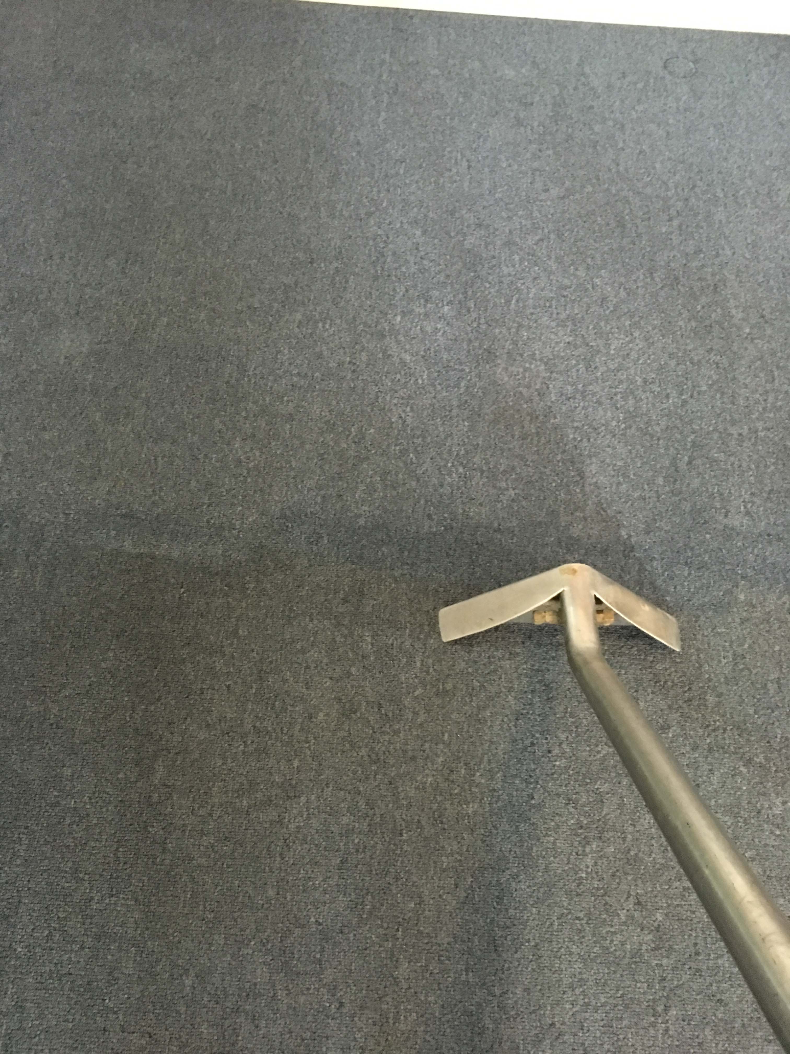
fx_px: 882
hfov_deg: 48.2
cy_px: 527
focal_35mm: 29
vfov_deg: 61.7
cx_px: 395
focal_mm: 4.15
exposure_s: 1/17
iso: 320
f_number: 2.2
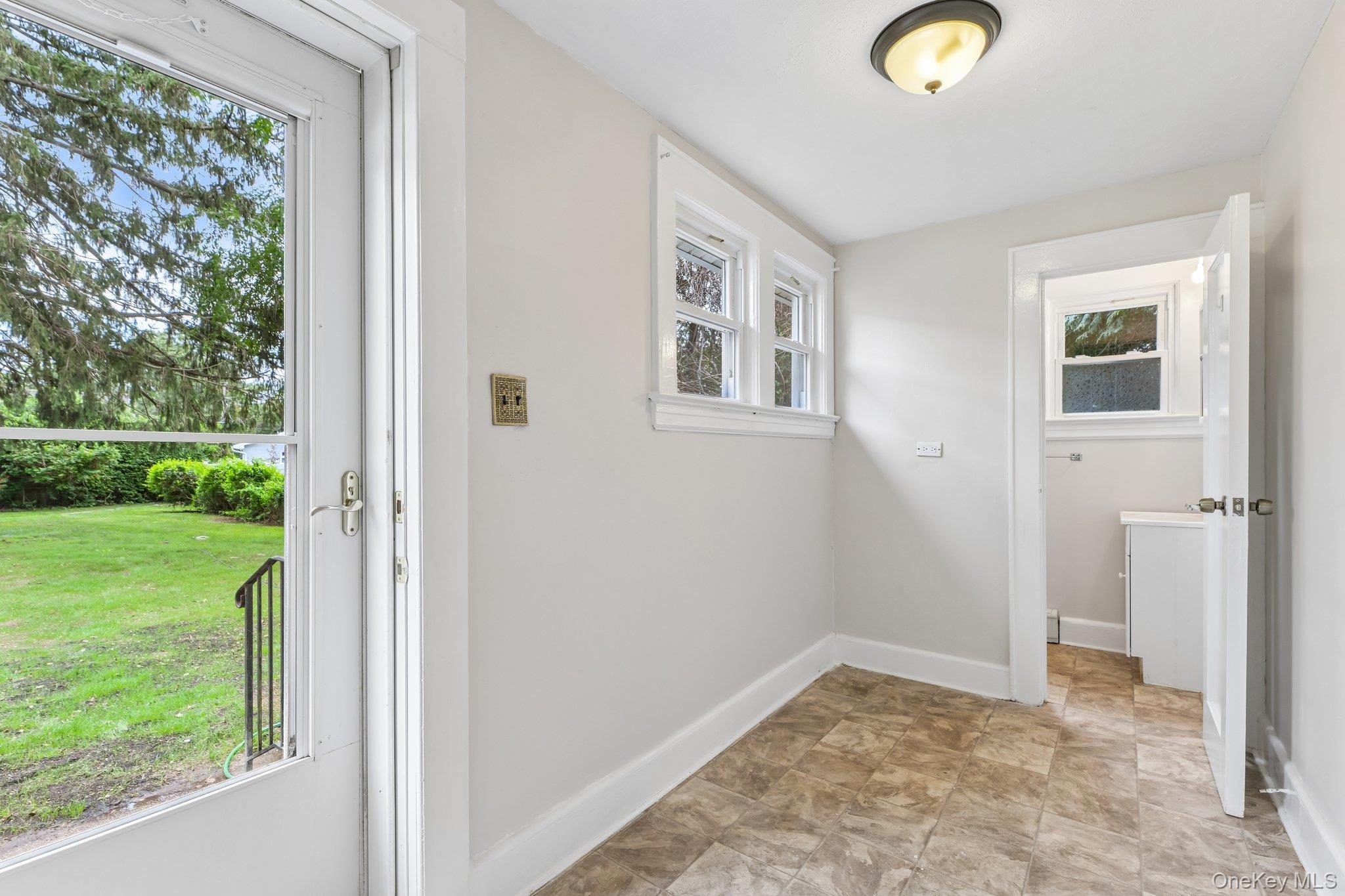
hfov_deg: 96.7
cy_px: 448
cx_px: 672
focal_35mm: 16
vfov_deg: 73.7
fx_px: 598
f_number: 9
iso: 200
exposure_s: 1/25
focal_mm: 16
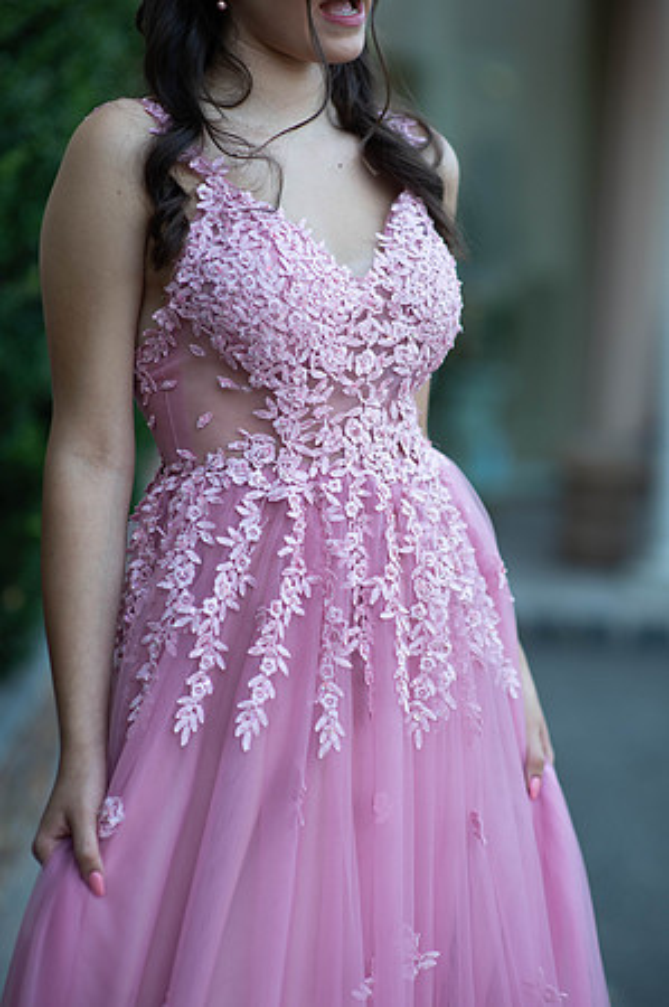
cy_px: 504
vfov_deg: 23.9
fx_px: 2375
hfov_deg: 16.0
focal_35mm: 85
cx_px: 334
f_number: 2
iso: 250
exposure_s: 1/640
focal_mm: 85
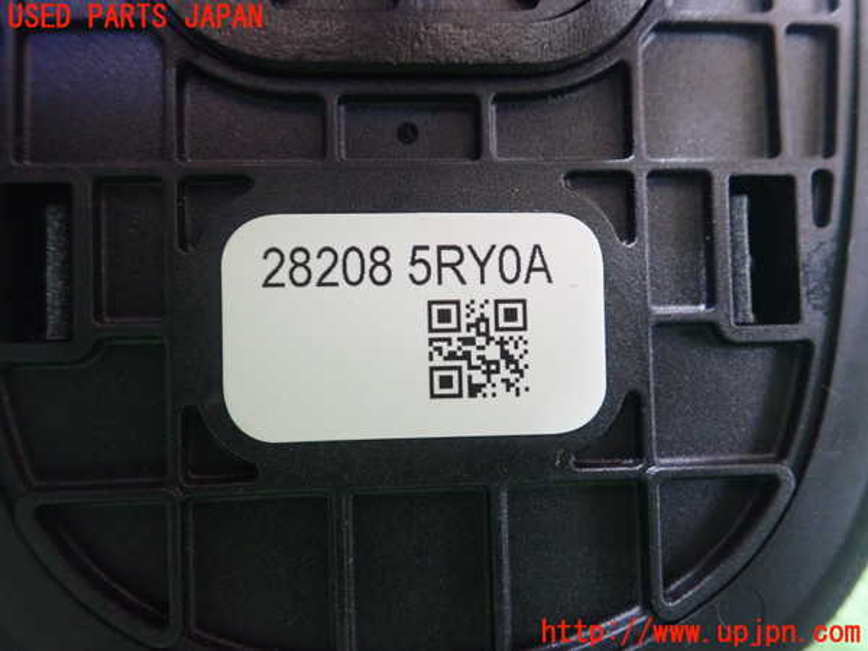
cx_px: 434
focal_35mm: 30
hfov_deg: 60.0
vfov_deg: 46.8
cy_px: 326
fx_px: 752
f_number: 2.3
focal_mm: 5.5
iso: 800
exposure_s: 1/40
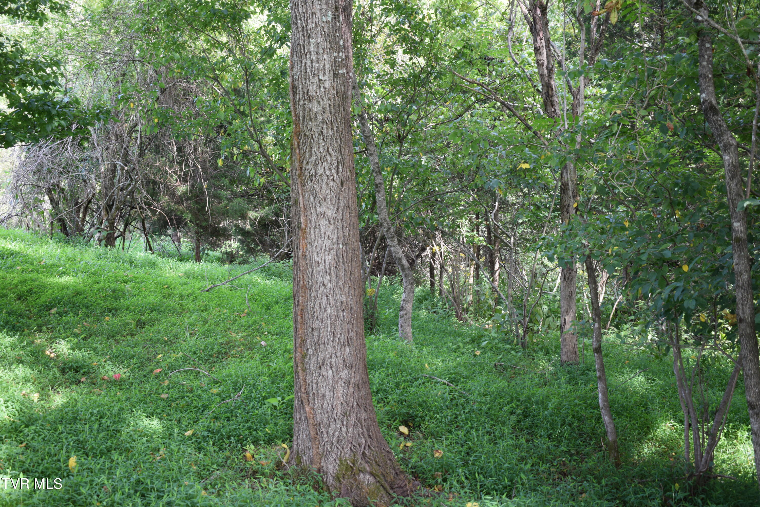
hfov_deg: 45.0
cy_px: 254
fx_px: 918
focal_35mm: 44
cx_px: 380
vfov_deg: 30.8
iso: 400
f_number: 4.5
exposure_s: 1/80
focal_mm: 29
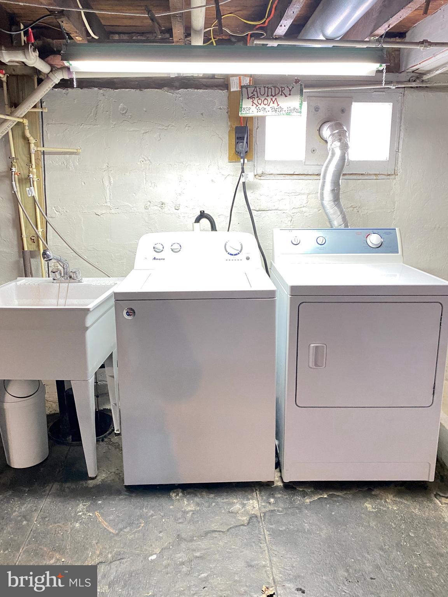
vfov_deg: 67.3
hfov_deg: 53.1
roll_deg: -1.6
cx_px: 224
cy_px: 298
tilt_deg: -11.0
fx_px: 449
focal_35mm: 26
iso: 160
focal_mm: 4.25
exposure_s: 1/60
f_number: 1.8
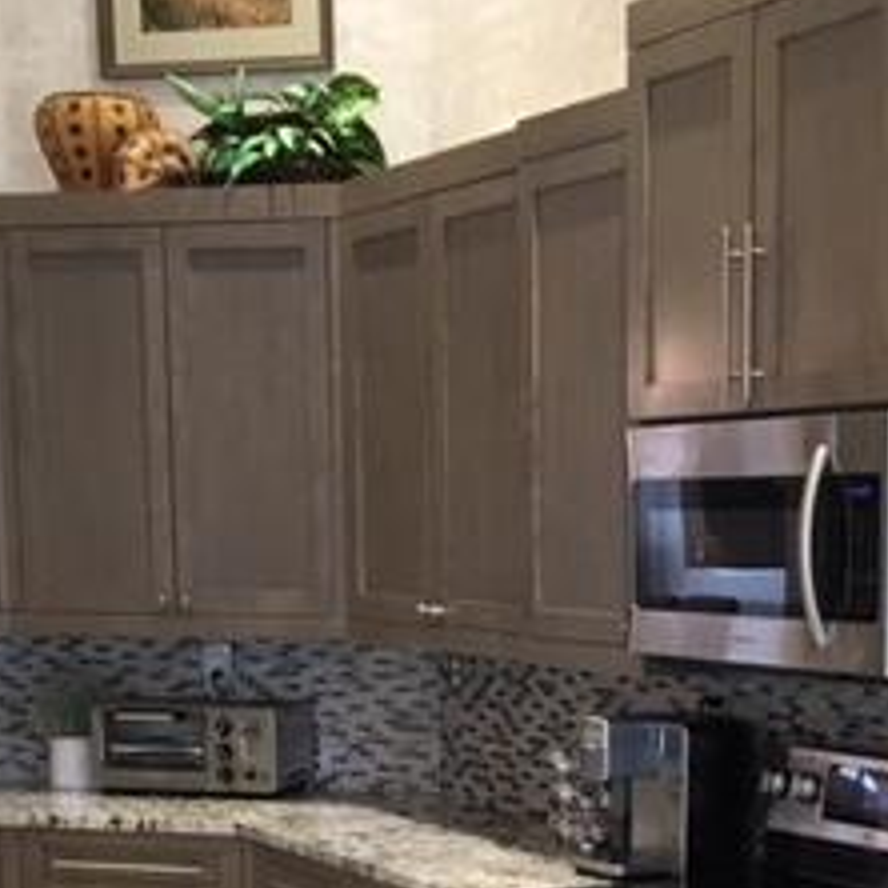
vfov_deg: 22.6
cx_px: 576
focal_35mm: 74
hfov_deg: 23.3
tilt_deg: -8.2
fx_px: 2148
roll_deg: -0.1
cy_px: 856
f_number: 2.2
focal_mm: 4.15
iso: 160
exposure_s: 1/30
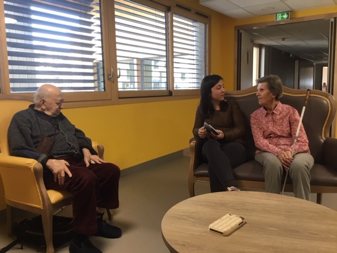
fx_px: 302
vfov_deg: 45.4
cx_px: 168
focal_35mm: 31
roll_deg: +0.2
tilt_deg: -7.3
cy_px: 126
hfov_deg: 58.4
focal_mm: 3.3
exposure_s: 1/33
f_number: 2.4
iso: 64
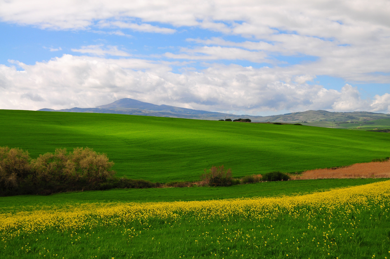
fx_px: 438
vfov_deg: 32.9
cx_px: 195
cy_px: 130
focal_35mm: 40
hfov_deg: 48.0
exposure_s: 1/2000
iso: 200
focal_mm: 27
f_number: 5
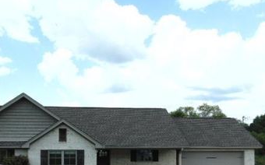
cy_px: 144
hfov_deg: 49.8
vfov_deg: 31.4
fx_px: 281
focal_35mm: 39
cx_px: 95
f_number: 7.7
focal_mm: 4.5
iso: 80
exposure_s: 1/250
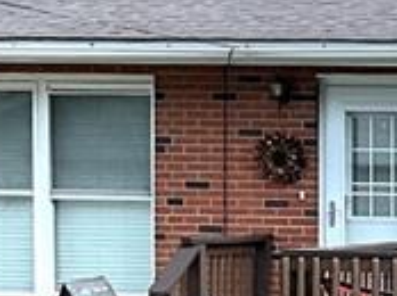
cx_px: 842
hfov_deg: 10.5
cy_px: 285
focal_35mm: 171
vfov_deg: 8.6
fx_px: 1958
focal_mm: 3
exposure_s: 1/1377
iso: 25
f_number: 1.8
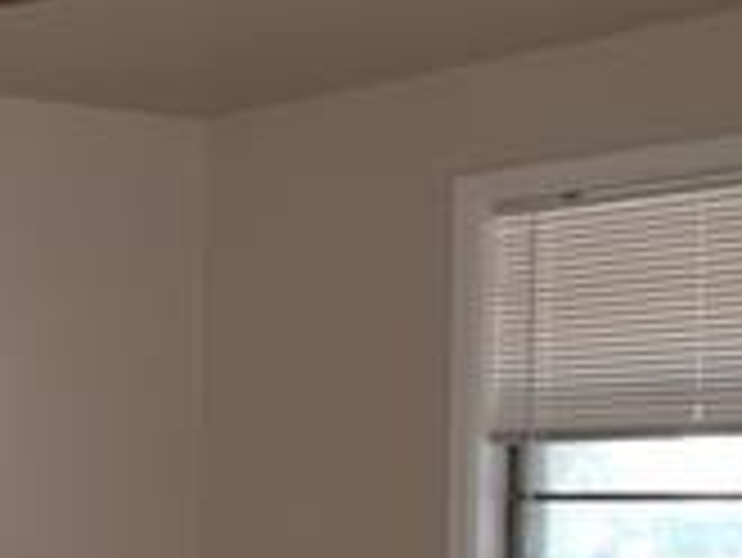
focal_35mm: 101
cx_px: -180
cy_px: 608
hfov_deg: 18.3
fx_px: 2167
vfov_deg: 14.3
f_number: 1.7
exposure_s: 1/60
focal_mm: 4.25
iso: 64
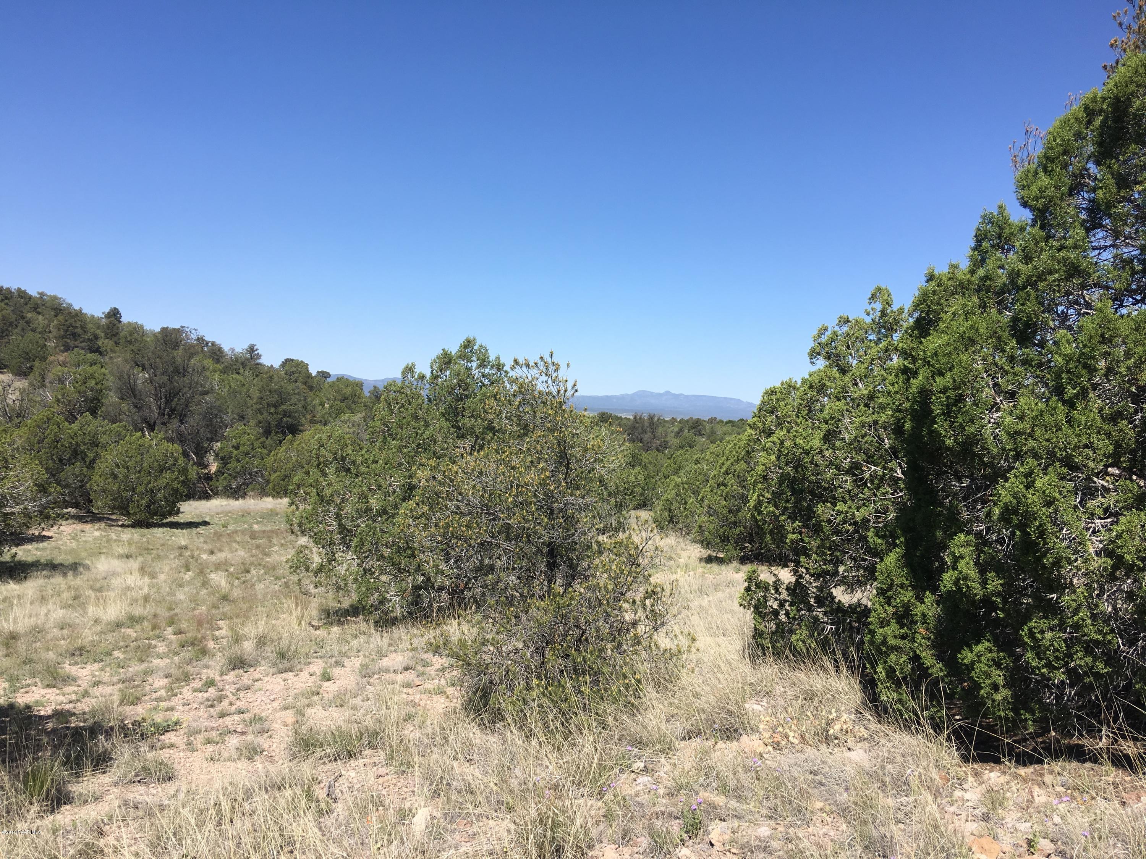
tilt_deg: -0.3
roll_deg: -2.9
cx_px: 573
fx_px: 960
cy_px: 430
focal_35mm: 29
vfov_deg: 48.2
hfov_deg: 61.7
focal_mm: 4.15
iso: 25
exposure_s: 1/1479
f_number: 2.2
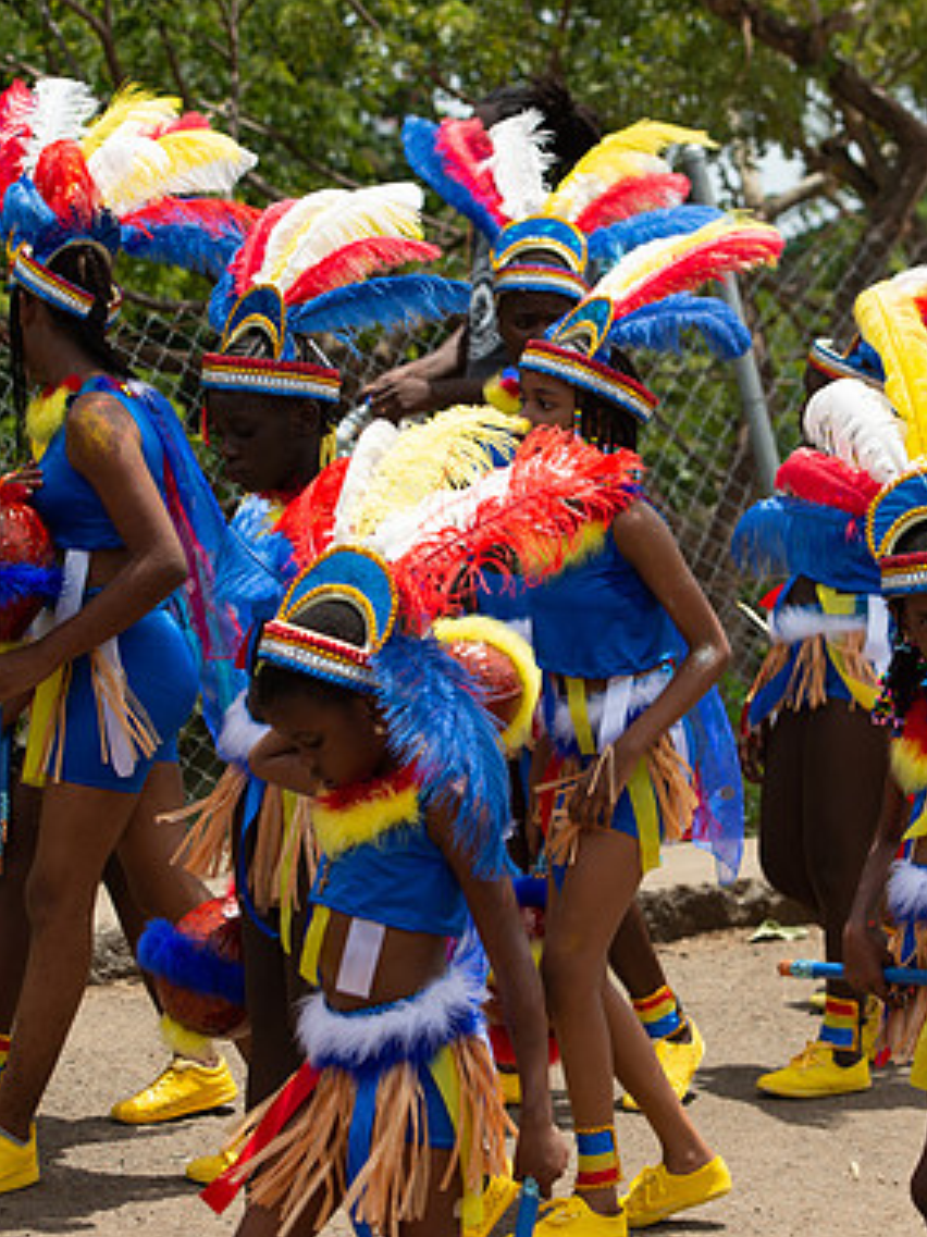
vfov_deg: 19.1
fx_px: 3680
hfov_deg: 14.4
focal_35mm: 103
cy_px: 623
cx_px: 526
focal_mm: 70
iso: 100
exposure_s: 1/500
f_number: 5.6
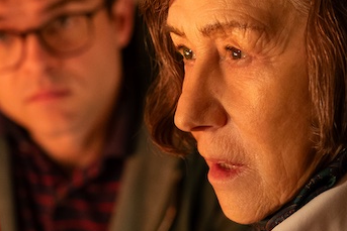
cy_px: 202
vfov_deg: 7.8
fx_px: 1687
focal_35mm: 175
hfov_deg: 11.7
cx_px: 169
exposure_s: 1/160
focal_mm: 50
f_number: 2.2
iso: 3200
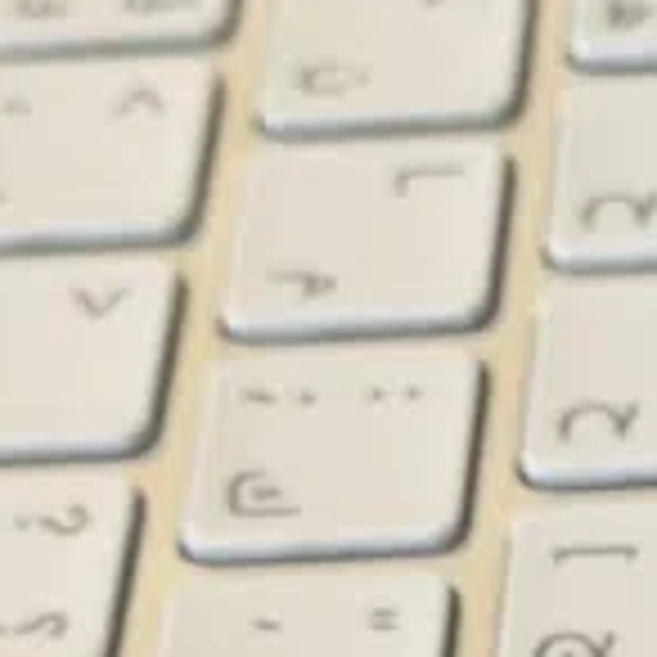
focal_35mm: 136
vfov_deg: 12.3
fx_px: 2920
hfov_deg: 12.3
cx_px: 950
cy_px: 972
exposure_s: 1/33
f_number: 1.78
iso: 250
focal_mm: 6.76
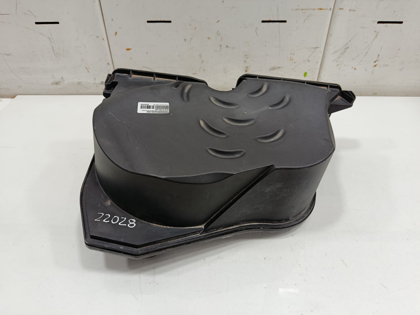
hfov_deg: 71.6
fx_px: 291
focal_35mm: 24
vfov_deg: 56.8
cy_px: 158
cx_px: 210
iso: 645
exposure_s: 1/50
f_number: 1.7
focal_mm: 5.24
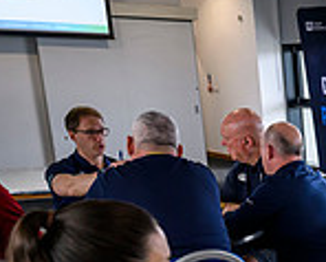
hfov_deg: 17.7
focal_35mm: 88
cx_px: 577
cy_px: 340
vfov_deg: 16.6
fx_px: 851
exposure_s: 1/400
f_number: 3.2
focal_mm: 24
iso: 1600
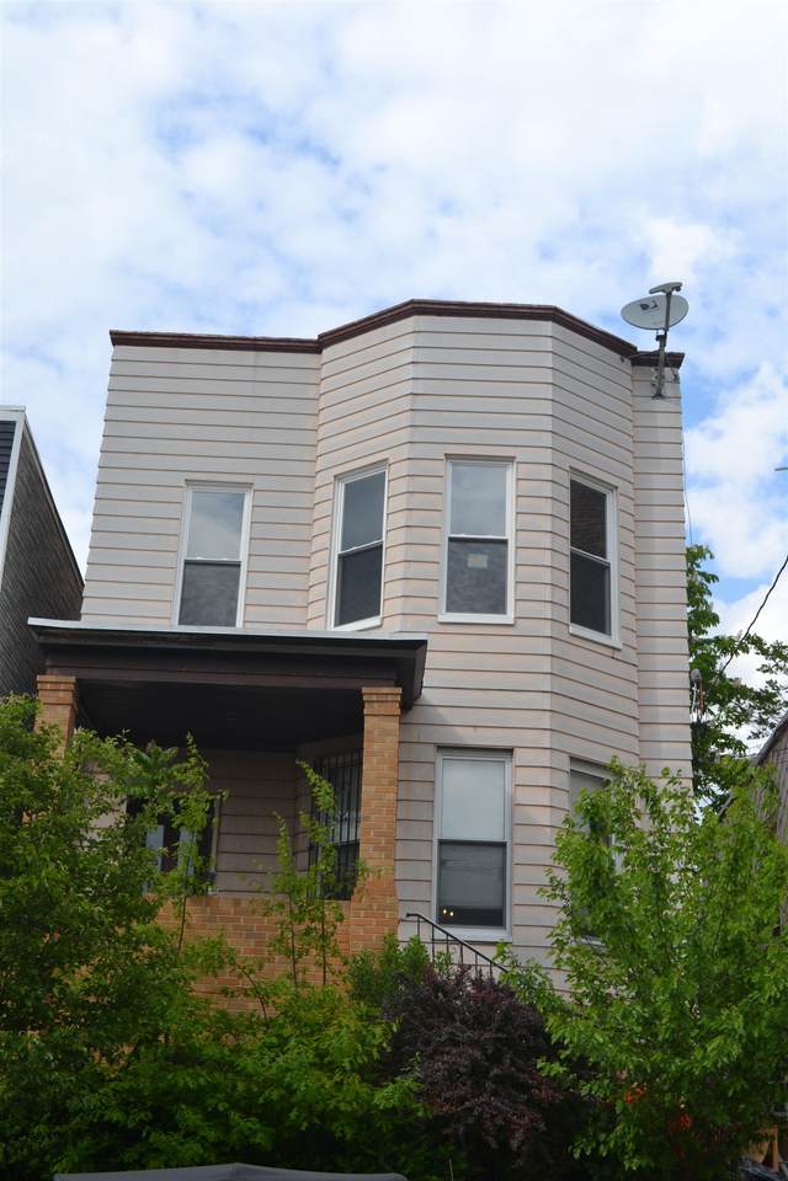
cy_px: 590
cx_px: 394
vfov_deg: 41.1
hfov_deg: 28.1
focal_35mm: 48
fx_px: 1576
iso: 100
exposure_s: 1/250
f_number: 8
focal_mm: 32
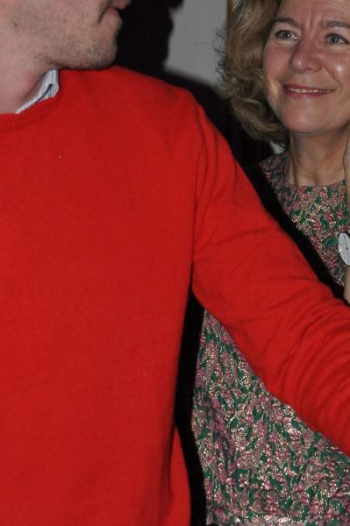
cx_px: 136
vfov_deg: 17.0
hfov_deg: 11.4
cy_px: 173
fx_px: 1753
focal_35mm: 120
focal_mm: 40
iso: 800
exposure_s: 1/60
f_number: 4.8
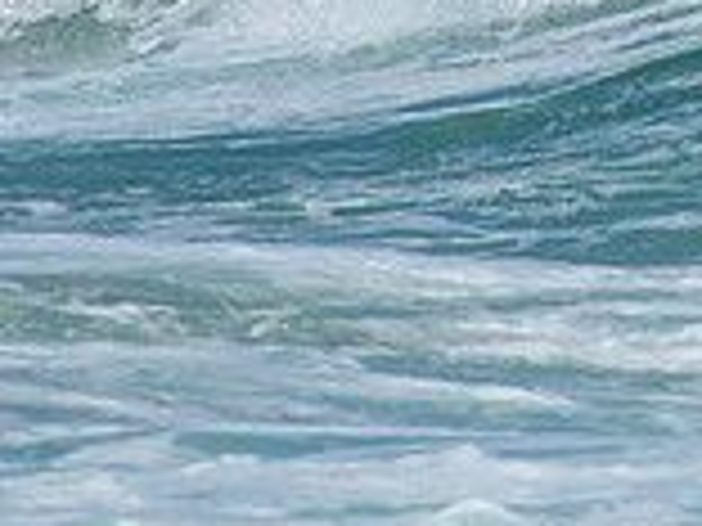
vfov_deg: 0.7
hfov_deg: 0.9
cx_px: 873
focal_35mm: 2150
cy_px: -178
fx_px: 43601
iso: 220
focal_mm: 400
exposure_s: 1/2000
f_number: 5.6
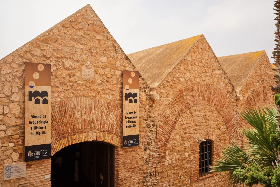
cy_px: 94
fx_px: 319
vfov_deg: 32.6
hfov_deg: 47.4
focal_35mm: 41
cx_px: 140
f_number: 4
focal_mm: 27
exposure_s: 1/950
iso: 160
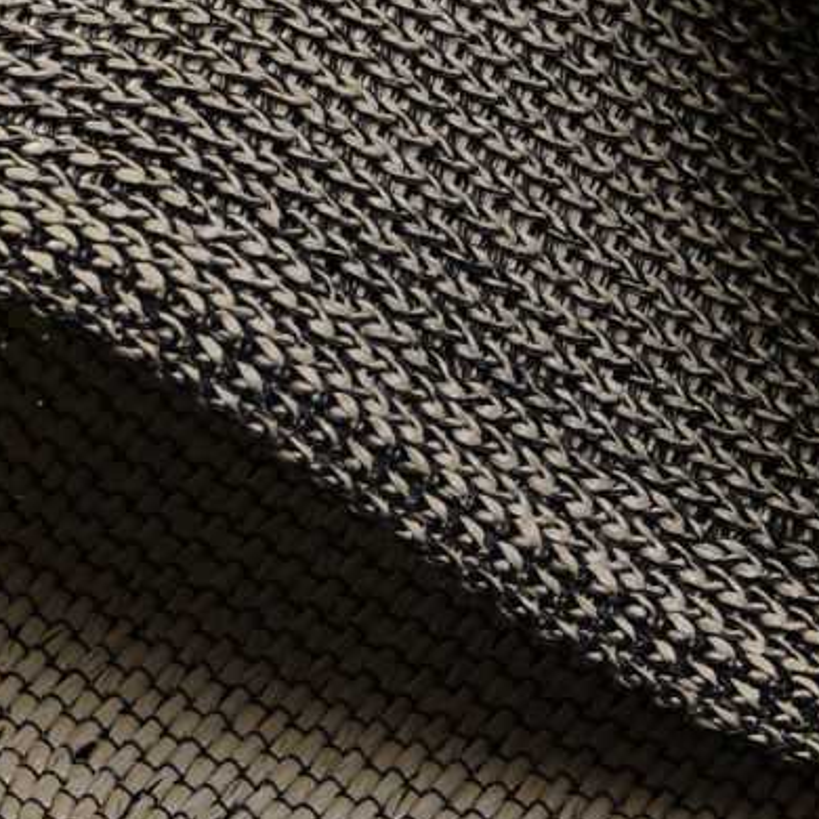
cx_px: 474
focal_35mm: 514
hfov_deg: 3.4
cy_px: 332
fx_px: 13749
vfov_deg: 3.4
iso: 200
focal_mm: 105
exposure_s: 1/60
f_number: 14
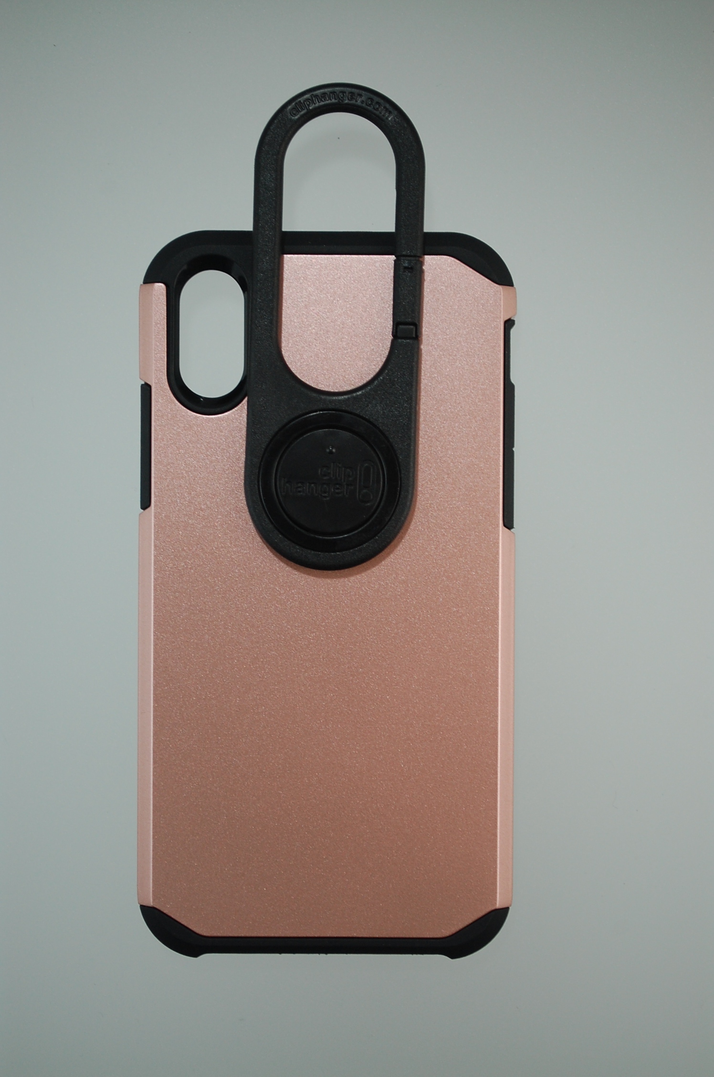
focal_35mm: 66
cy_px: 538
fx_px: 1971
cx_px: 357
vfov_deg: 30.6
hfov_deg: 20.5
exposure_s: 1/40
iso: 400
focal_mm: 44
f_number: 5.3
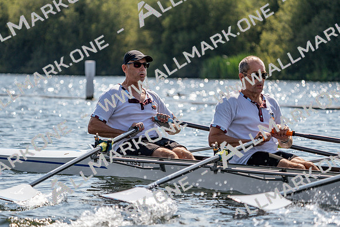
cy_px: 114
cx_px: 170
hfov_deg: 10.3
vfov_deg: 6.9
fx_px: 1889
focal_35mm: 200
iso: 160
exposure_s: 1/1600
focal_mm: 200
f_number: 5.6
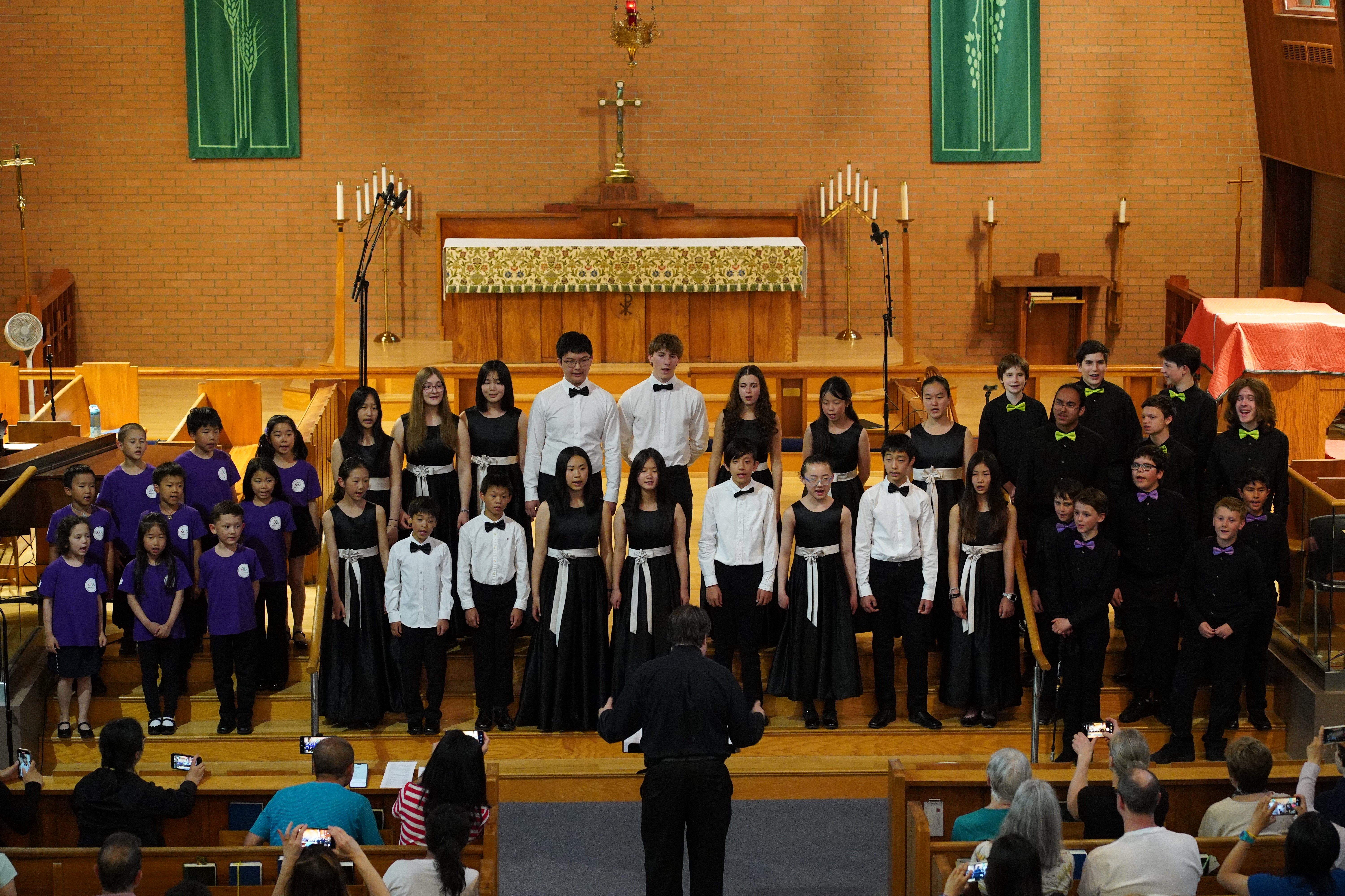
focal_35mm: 85
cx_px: 672
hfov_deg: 23.9
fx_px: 3175
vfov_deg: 16.1
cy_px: 448
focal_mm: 85
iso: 8000
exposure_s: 1/80
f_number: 4
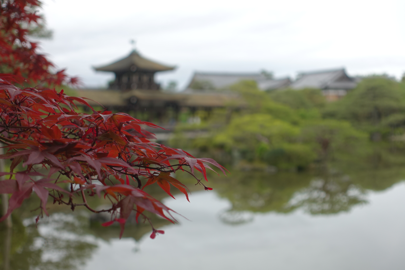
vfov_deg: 23.8
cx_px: 202
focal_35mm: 57
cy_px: 135
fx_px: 641
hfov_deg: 35.1
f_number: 2.8
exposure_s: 1/500
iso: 125
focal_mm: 21.01
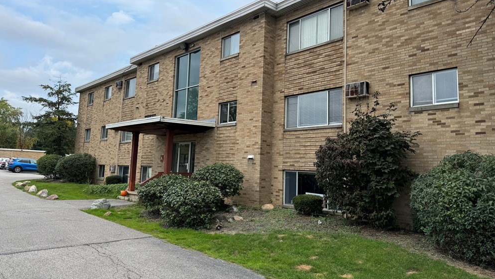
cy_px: 122
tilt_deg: +7.2
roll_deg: -2.4
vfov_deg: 42.8
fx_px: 354
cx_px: 247
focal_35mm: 27
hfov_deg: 69.9
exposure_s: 1/1678
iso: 80
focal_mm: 6.76
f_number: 1.78
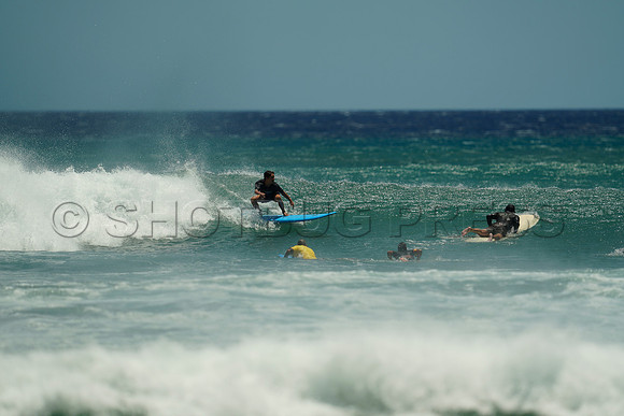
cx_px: 312
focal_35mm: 400
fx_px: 6935
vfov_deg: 3.4
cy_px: 208
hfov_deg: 5.2
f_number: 3.5
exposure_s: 1/1600
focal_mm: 400
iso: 100
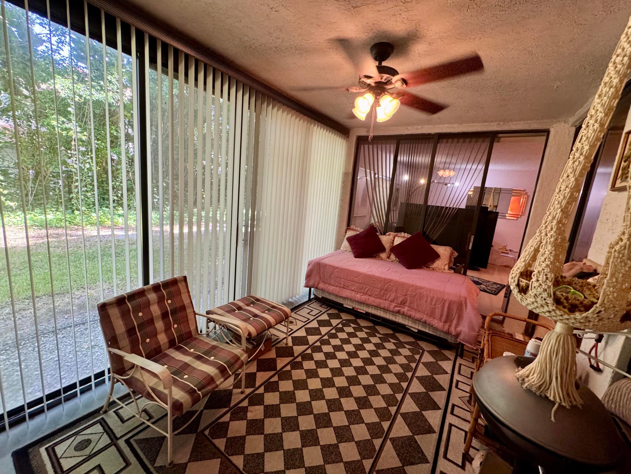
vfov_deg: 85.7
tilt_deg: -10.2
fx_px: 255
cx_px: 316
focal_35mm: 14
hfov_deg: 102.1
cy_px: 237
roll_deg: -5.2
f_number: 2.2
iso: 320
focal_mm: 2.22
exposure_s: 1/60
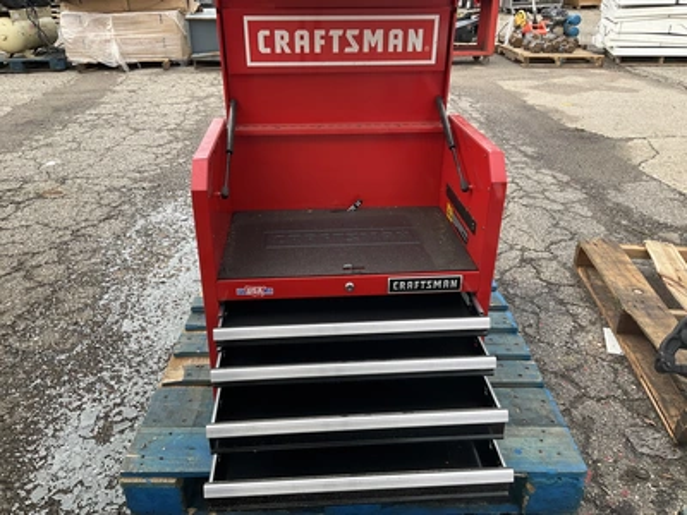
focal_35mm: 29
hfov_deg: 61.7
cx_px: 344
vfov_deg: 48.2
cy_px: 258
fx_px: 576
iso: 32
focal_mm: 3
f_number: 1.8
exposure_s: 1/122
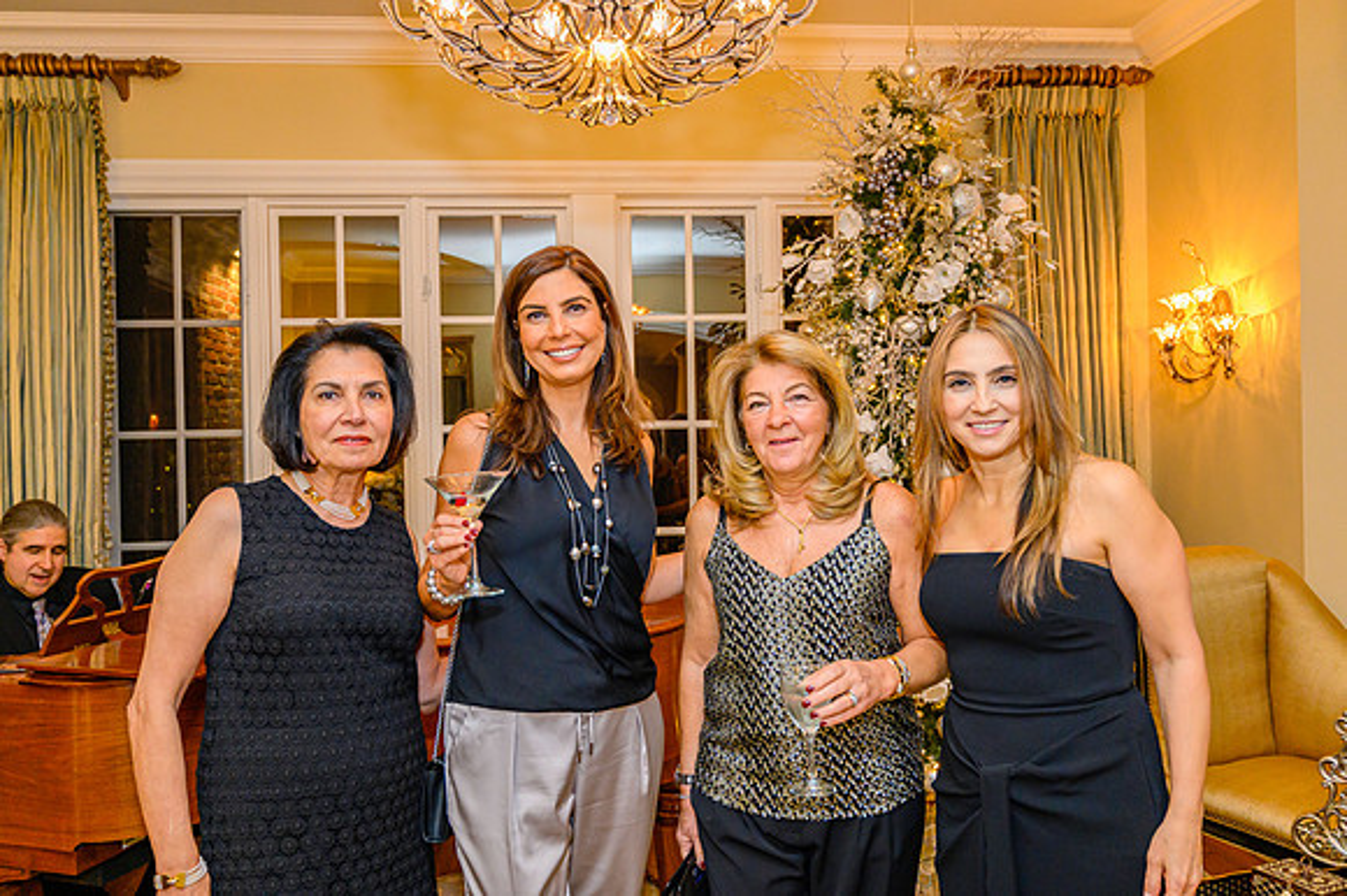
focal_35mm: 28
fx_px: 1028
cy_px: 448
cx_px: 674
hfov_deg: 66.4
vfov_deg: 47.1
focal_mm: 27.5
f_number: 4
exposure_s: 1/60
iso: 5000
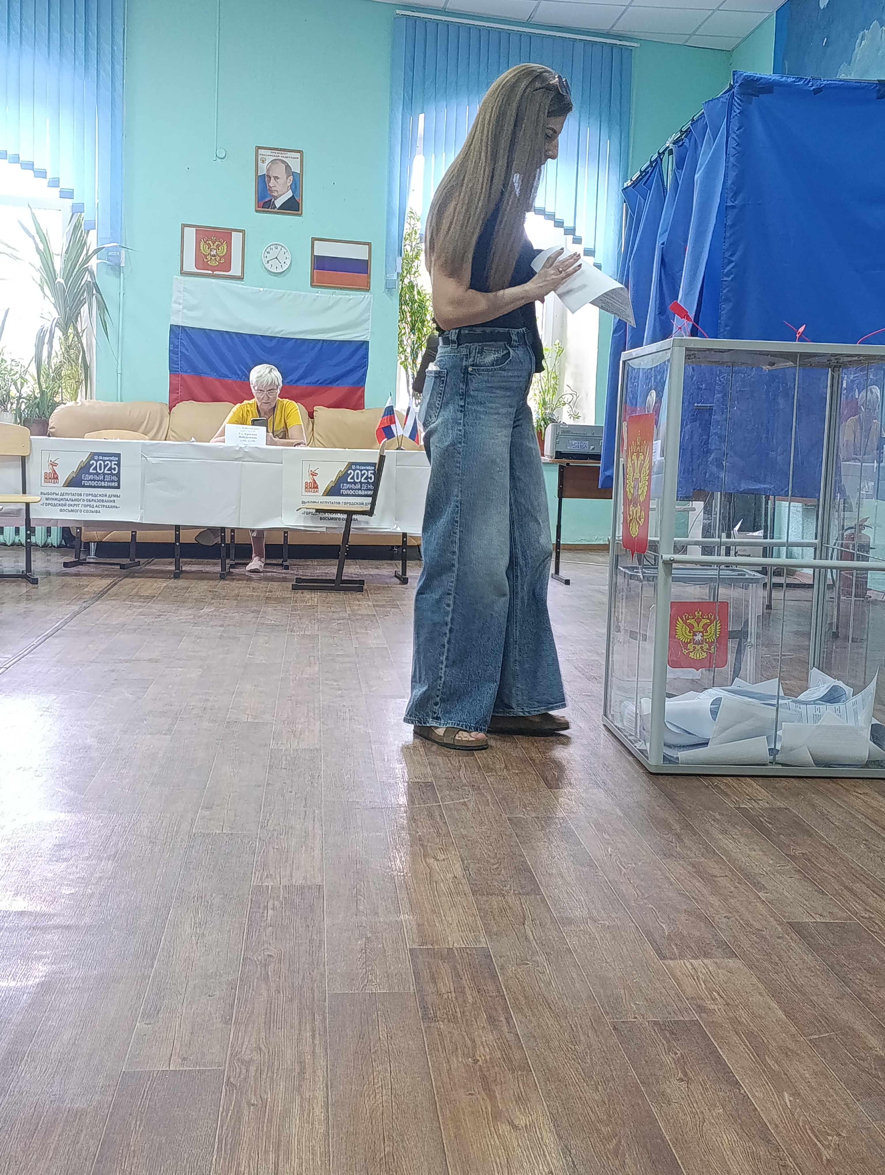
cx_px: 442
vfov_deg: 47.8
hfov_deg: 36.9
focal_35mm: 39
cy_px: 588
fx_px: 1326
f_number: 1.65
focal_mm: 6.11
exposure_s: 1/100
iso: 1033
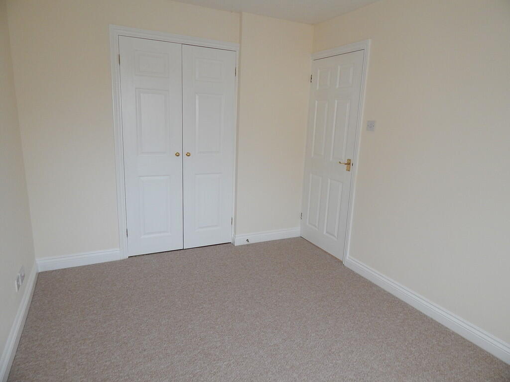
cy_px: 191
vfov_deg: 58.9
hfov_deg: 73.9
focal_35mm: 23
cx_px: 255
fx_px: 339
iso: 200
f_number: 3
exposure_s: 1/30
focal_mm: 4
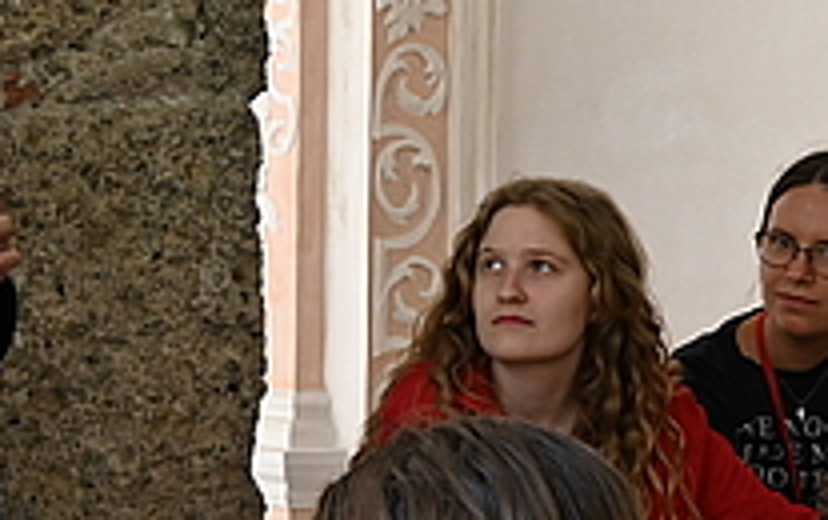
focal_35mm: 199
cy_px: 636
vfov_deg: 6.6
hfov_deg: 10.5
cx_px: 780
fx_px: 4497
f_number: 4
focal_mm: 18
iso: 100
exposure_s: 1/60
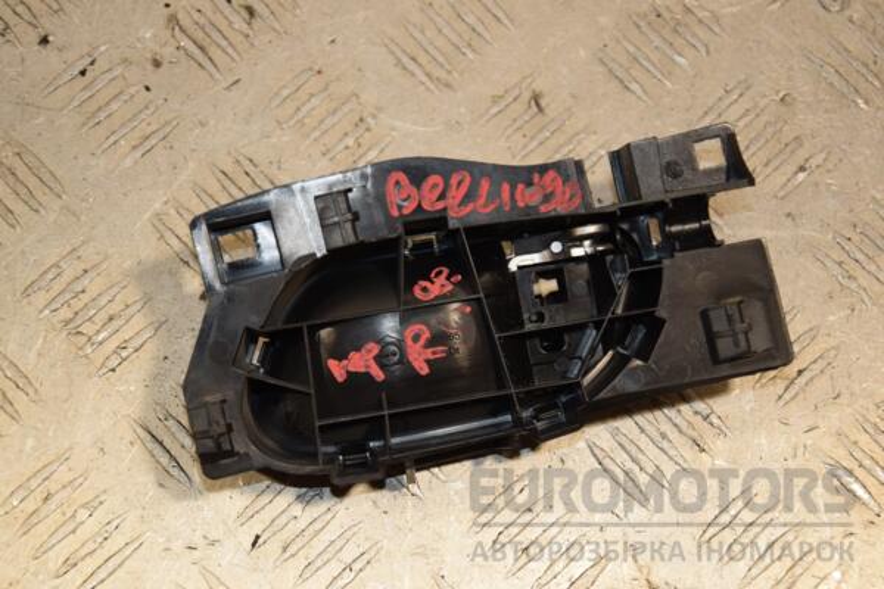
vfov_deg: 17.5
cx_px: 442
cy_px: 294
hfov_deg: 26.0
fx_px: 1915
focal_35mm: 78
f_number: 5.6
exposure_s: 1/200
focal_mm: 52
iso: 800
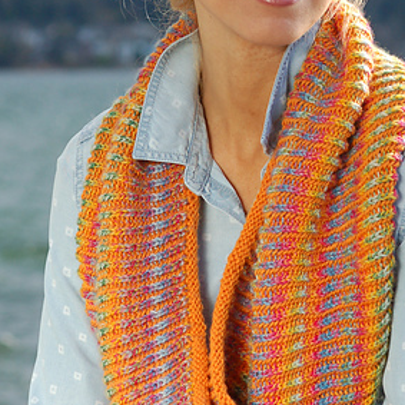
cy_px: 140
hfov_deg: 7.1
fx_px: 3242
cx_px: 269
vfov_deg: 7.1
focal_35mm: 245
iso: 400
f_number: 7.1
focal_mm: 85
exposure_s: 1/800
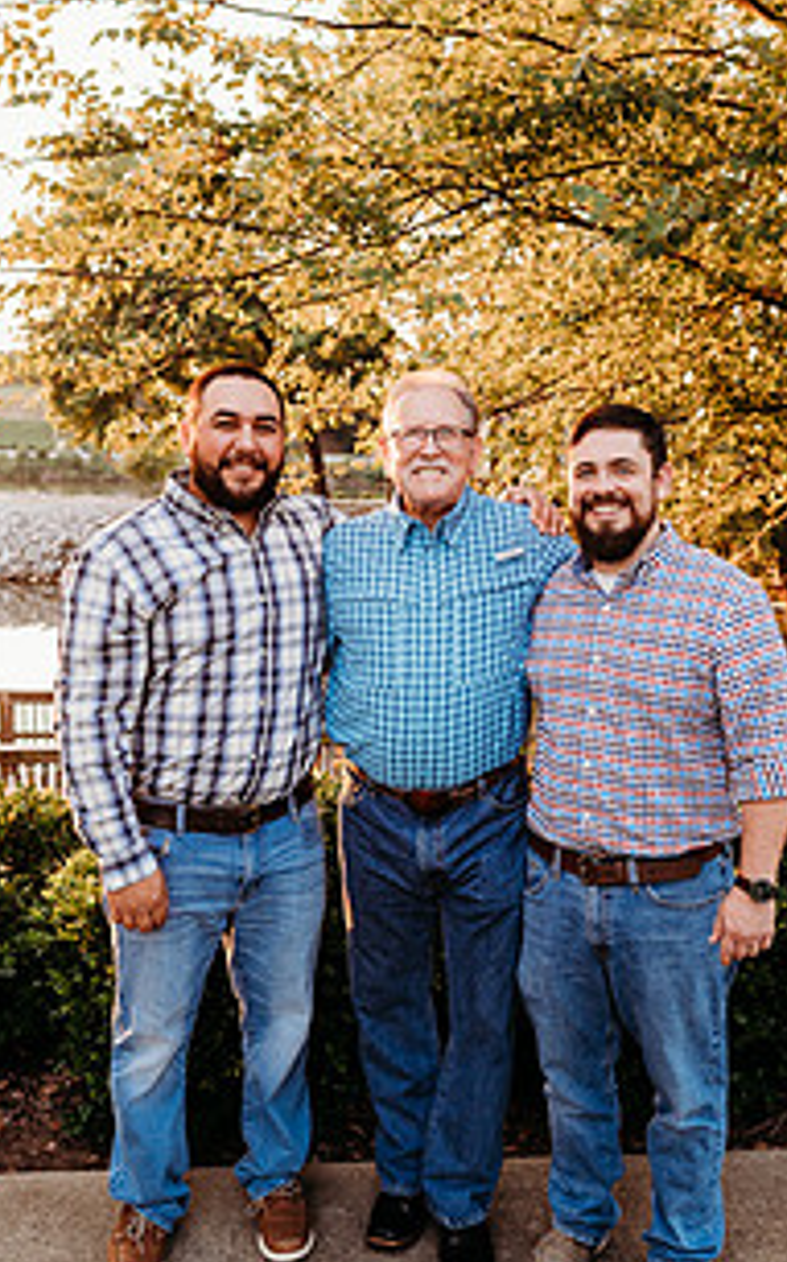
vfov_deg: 54.0
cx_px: 429
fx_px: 1237
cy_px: 606
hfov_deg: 35.3
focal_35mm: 36
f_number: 3.2
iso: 320
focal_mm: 24
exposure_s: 1/200
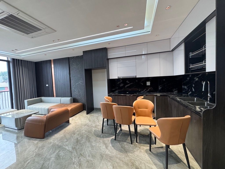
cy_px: 84
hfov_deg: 102.1
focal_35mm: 14
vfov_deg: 85.7
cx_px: 112
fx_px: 91
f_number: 2.2
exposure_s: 1/50
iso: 160
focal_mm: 2.22
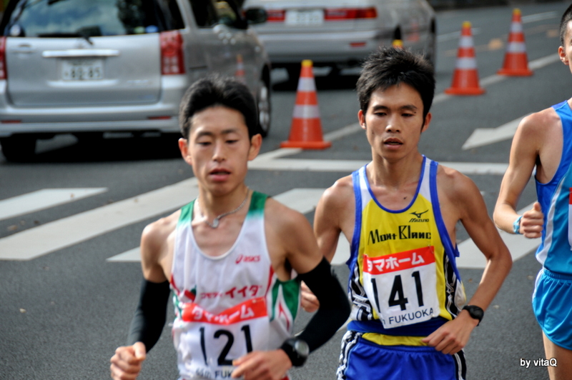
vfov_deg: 4.6
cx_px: 286
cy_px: 190
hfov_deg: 6.9
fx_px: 4763
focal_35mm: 300
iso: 320
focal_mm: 200
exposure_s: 1/250
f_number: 7.1
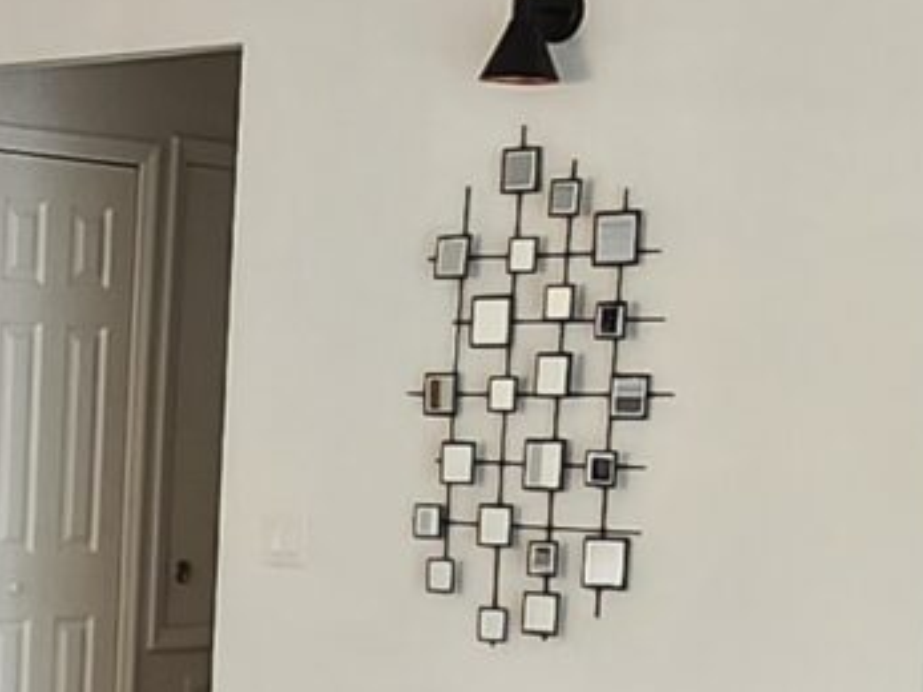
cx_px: -69
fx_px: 2559
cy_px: 1046
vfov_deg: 14.3
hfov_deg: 19.6
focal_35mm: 96
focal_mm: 1.74
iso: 80
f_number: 2.2
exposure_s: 1/60
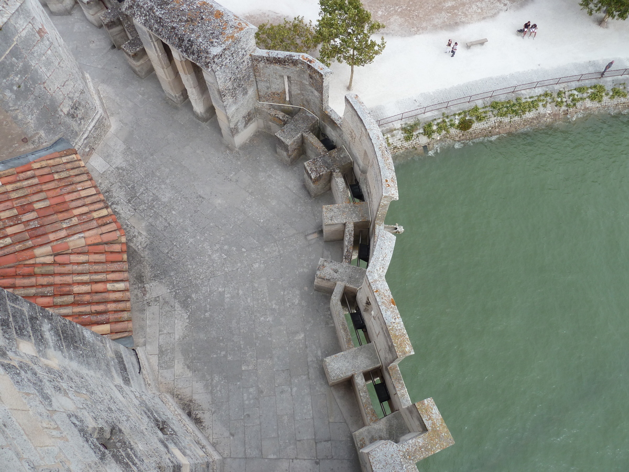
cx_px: 314
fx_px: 454
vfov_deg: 54.9
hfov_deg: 69.4
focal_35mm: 25
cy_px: 236
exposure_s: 1/400
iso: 80
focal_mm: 4.1
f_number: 4
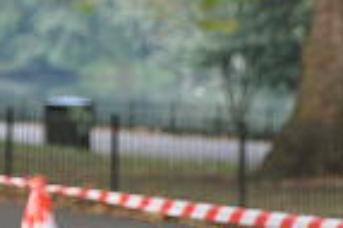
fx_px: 2560
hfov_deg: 7.3
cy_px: 98
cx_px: -369
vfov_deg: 5.1
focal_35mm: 269
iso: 1000
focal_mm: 48
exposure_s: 1/640
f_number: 2.8
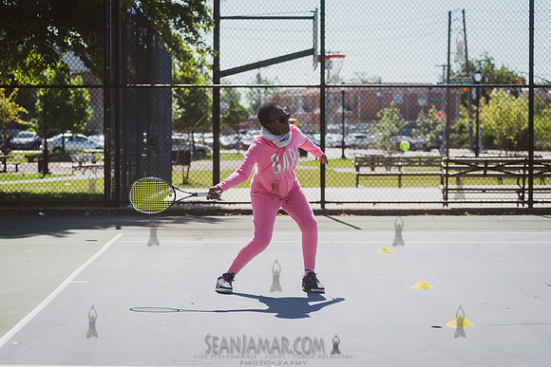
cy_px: 183
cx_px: 261
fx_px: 1335
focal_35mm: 87
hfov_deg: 23.3
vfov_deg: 15.7
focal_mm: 80
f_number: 3.5
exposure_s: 1/3200
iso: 200
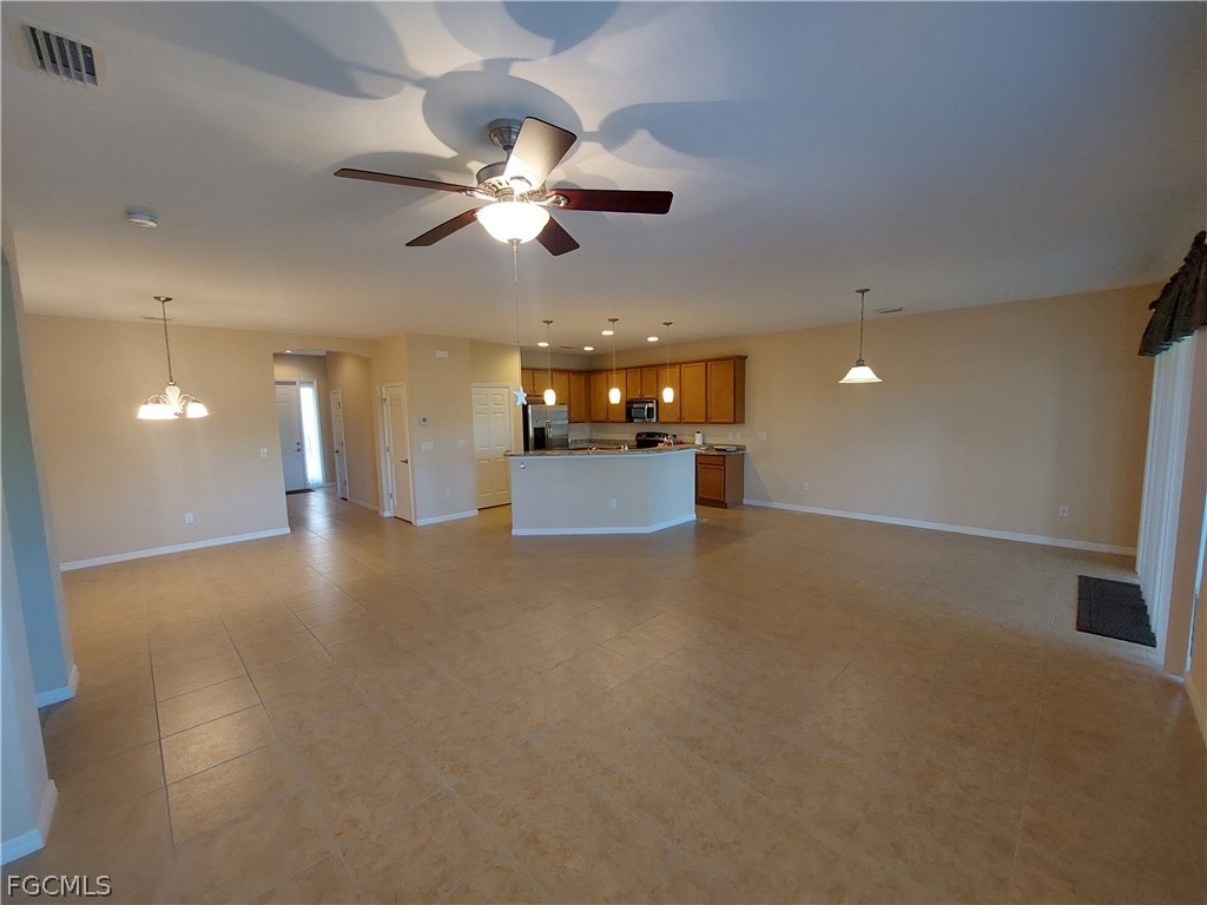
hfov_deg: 106.2
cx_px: 604
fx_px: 453
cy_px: 452
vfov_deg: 89.9
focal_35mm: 13
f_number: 2.2
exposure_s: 1/60
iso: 250
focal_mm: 1.74
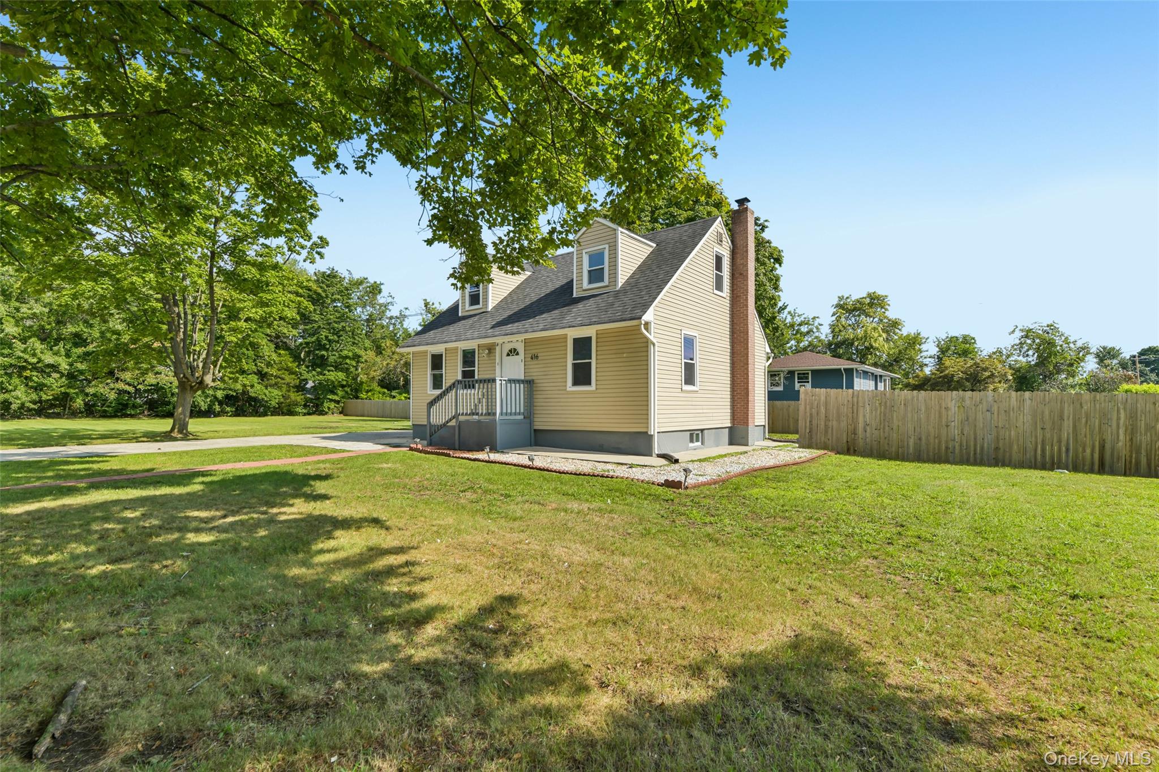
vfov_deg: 73.7
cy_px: 386
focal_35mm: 16
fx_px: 515
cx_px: 580
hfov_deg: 96.7
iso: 250
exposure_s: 1/500
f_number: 9
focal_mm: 16
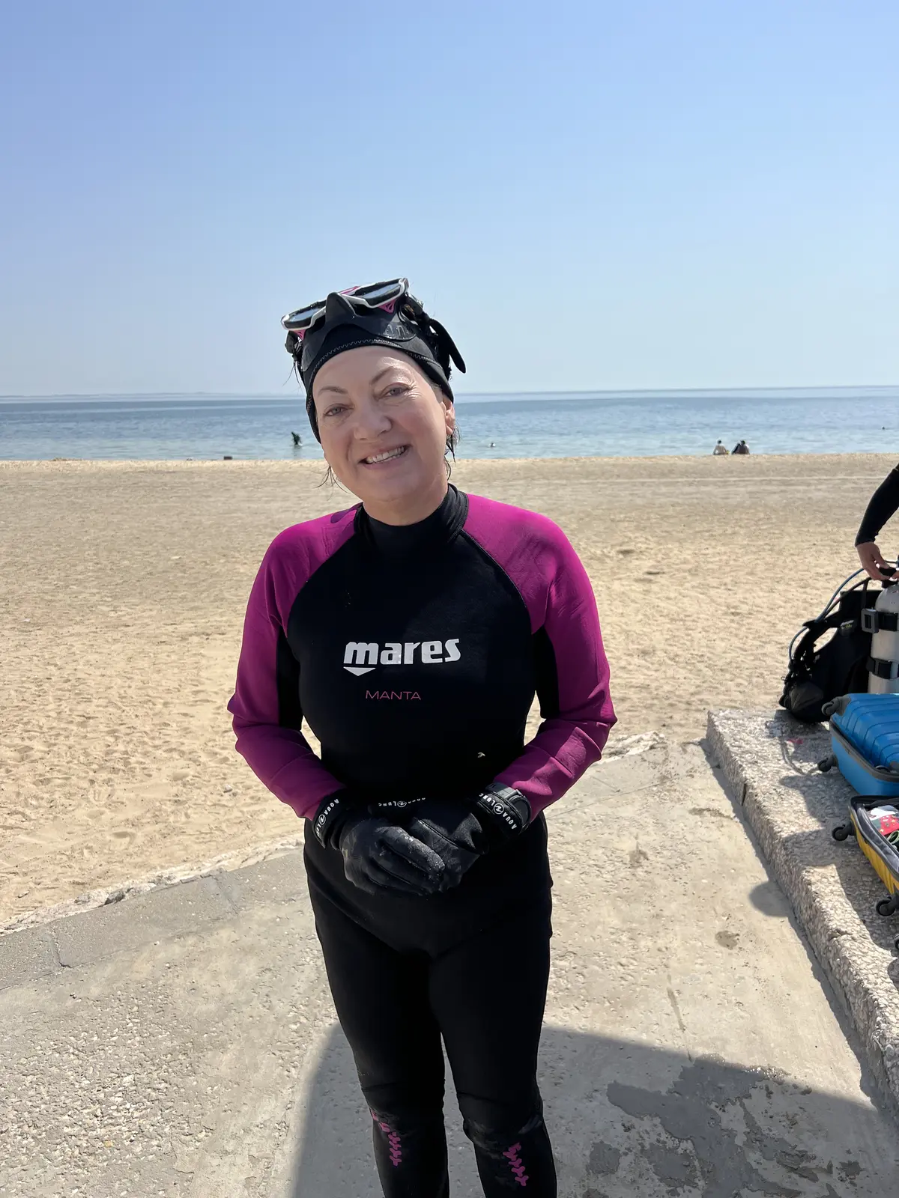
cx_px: 450
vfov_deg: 67.3
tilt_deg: -13.3
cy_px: 599
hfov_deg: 53.1
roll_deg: +0.1
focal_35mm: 26
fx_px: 900
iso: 50
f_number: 1.5
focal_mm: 5.7
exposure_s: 1/7463
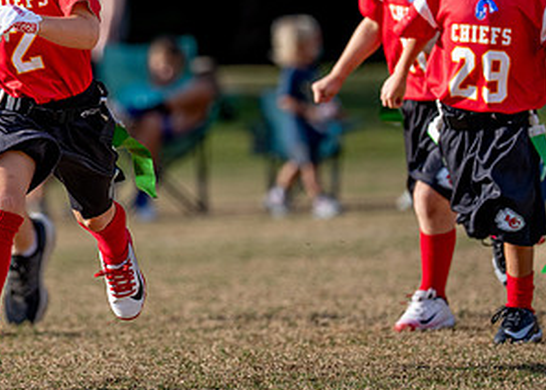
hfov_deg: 4.6
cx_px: -80
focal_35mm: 435
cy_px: -3
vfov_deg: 3.3
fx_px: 6744
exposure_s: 1/4000
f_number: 2.8
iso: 250
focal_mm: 159
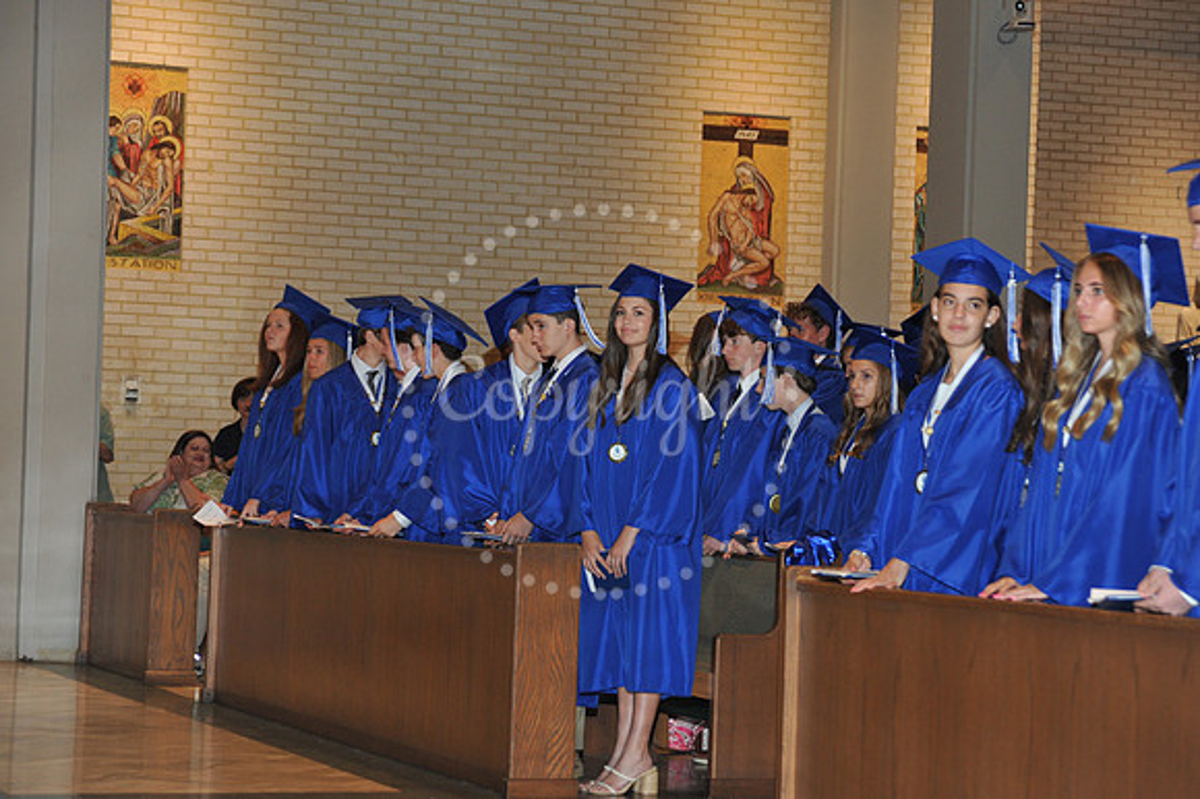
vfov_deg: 13.0
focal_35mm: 105
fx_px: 3498
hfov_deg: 19.5
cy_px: 400
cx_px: 600
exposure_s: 1/80
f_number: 6.3
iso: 1250
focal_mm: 105
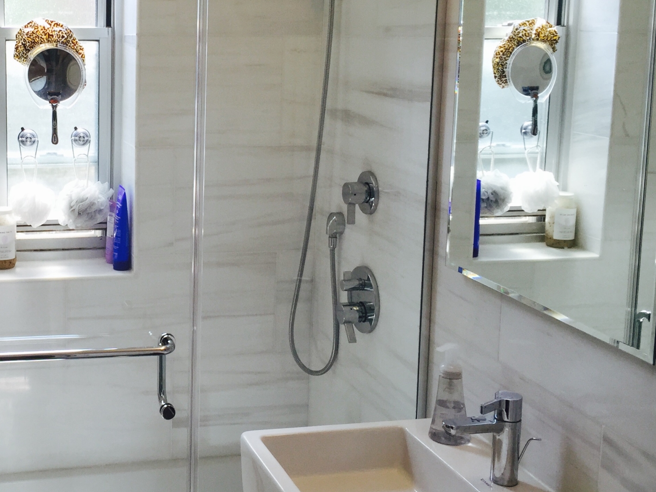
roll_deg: -2.3
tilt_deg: -9.5
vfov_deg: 29.0
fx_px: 948
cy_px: 192
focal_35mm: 50
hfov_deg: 36.7
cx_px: 120
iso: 32
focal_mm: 4.15
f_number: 2.2
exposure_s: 1/120
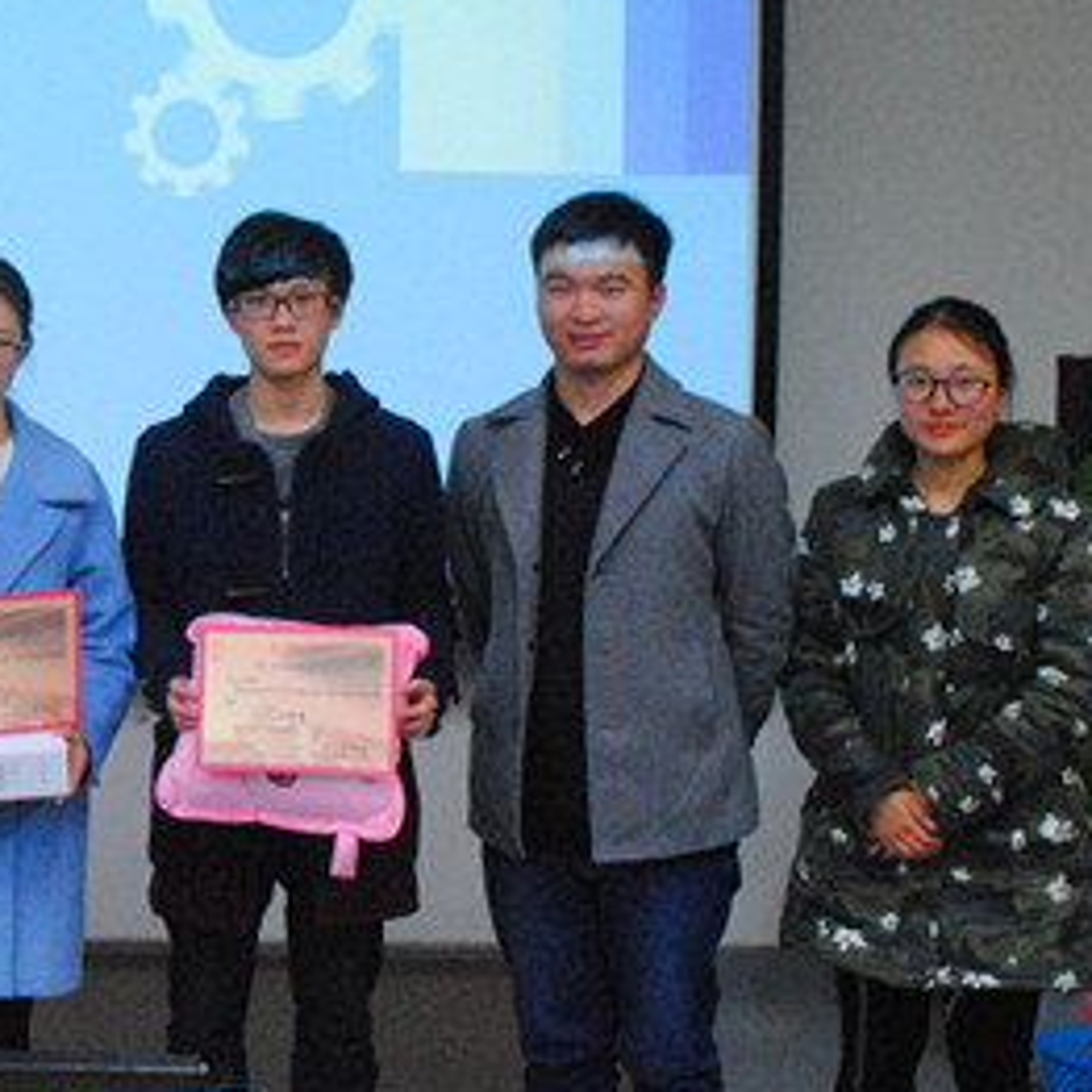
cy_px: 248
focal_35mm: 78
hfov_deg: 20.4
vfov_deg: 22.0
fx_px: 2784
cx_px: -296
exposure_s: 1/15
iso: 1600
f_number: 9
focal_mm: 20
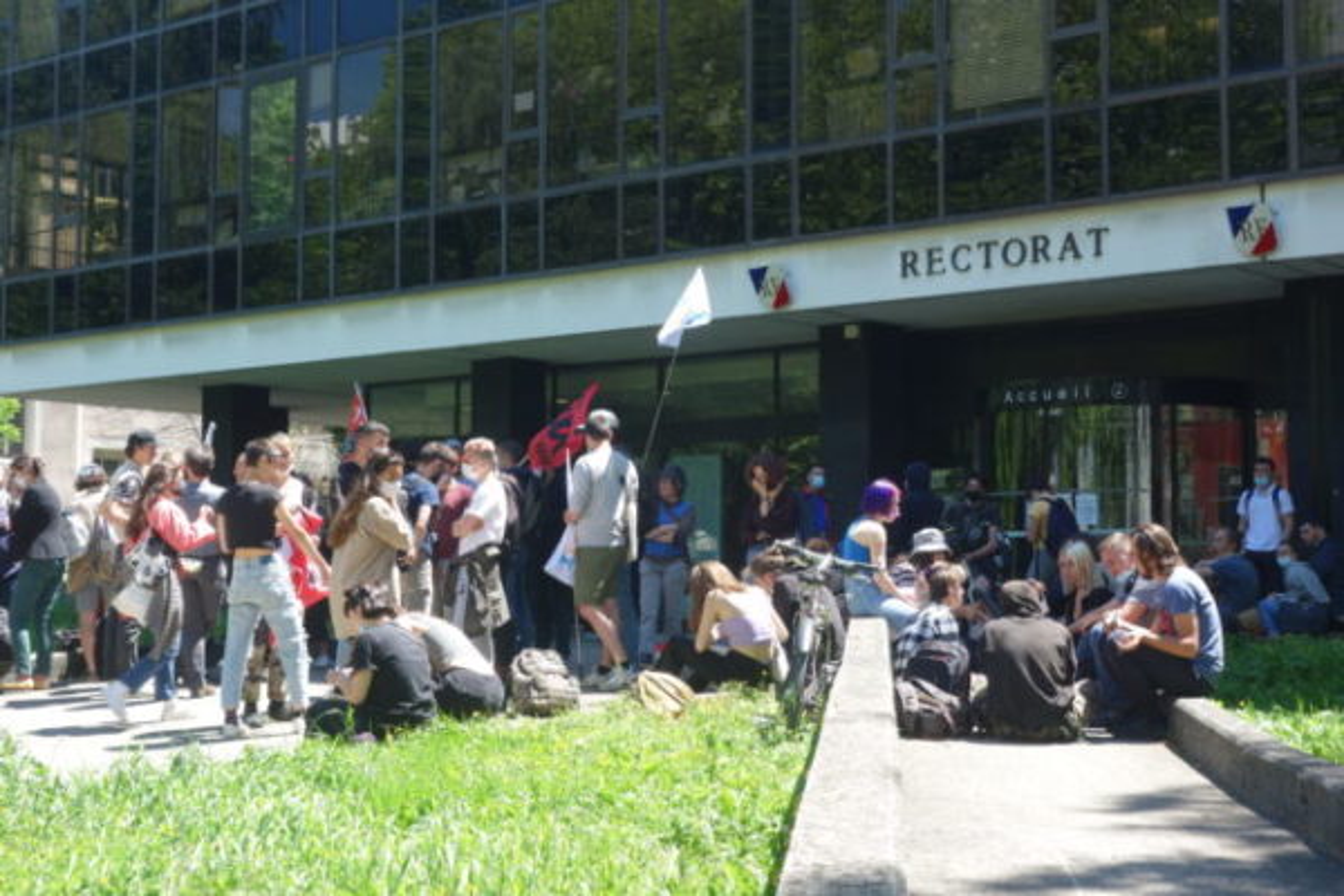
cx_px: 672
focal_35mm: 57
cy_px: 448
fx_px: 2128
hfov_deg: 35.1
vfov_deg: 23.8
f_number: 5.6
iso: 125
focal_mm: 21.29
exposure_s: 1/100
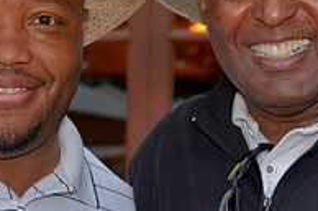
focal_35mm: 197
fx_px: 1739
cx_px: 44
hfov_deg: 10.4
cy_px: 95
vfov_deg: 7.0
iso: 400
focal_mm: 44
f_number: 4
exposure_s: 1/80
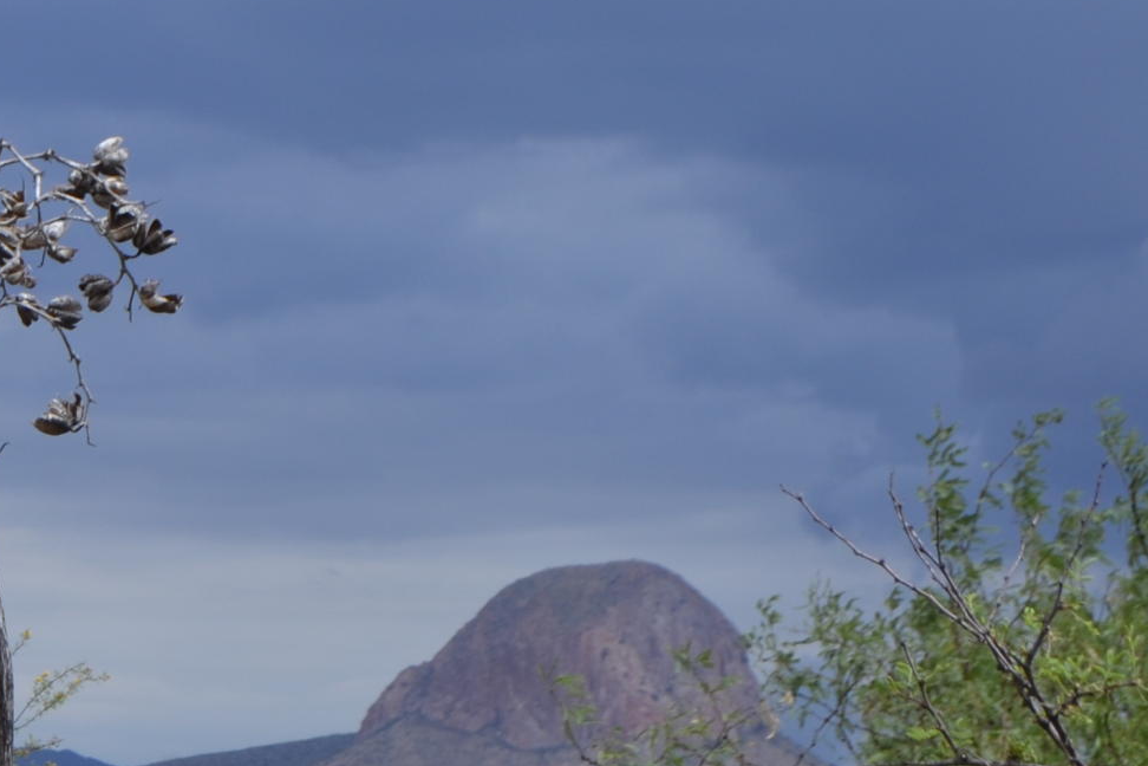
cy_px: 739
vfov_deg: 7.8
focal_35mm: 176
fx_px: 5612
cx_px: -491
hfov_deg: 11.3
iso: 100
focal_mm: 38
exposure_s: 1/250
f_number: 8
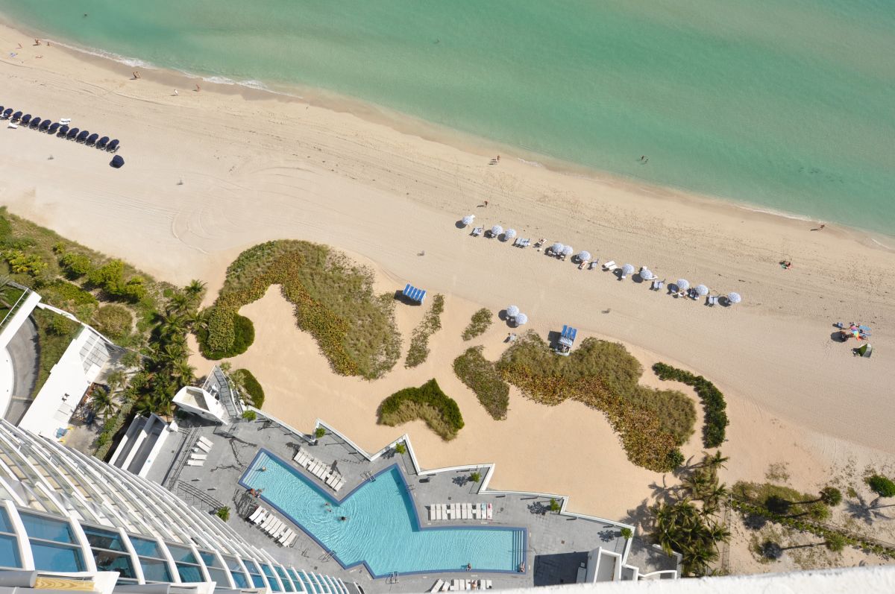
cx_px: 448
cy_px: 297
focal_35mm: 21
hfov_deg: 81.3
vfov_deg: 59.4
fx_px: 521
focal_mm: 14
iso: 400
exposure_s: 1/3200
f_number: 5.6
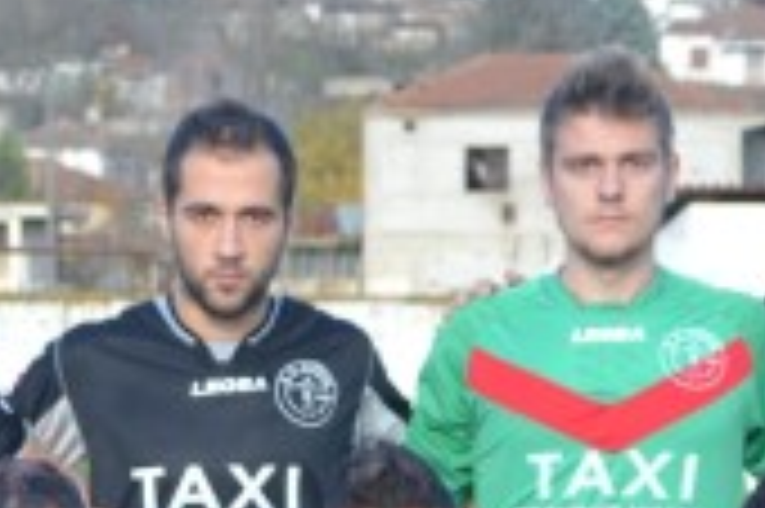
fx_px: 5201
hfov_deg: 8.4
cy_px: 753
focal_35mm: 245
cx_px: -4
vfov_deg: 5.5
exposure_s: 1/125
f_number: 5.6
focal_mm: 42
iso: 140
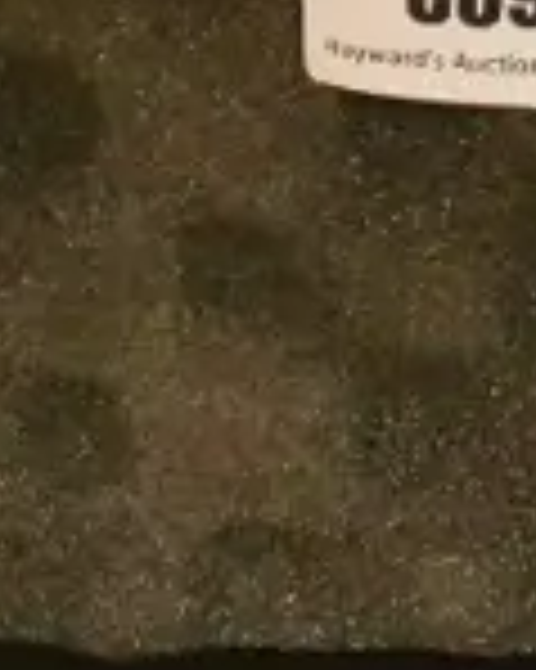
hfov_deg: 7.6
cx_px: 604
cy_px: 717
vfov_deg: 9.5
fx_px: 4010
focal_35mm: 202
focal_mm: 15
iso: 3200
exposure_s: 1/25
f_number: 3.7
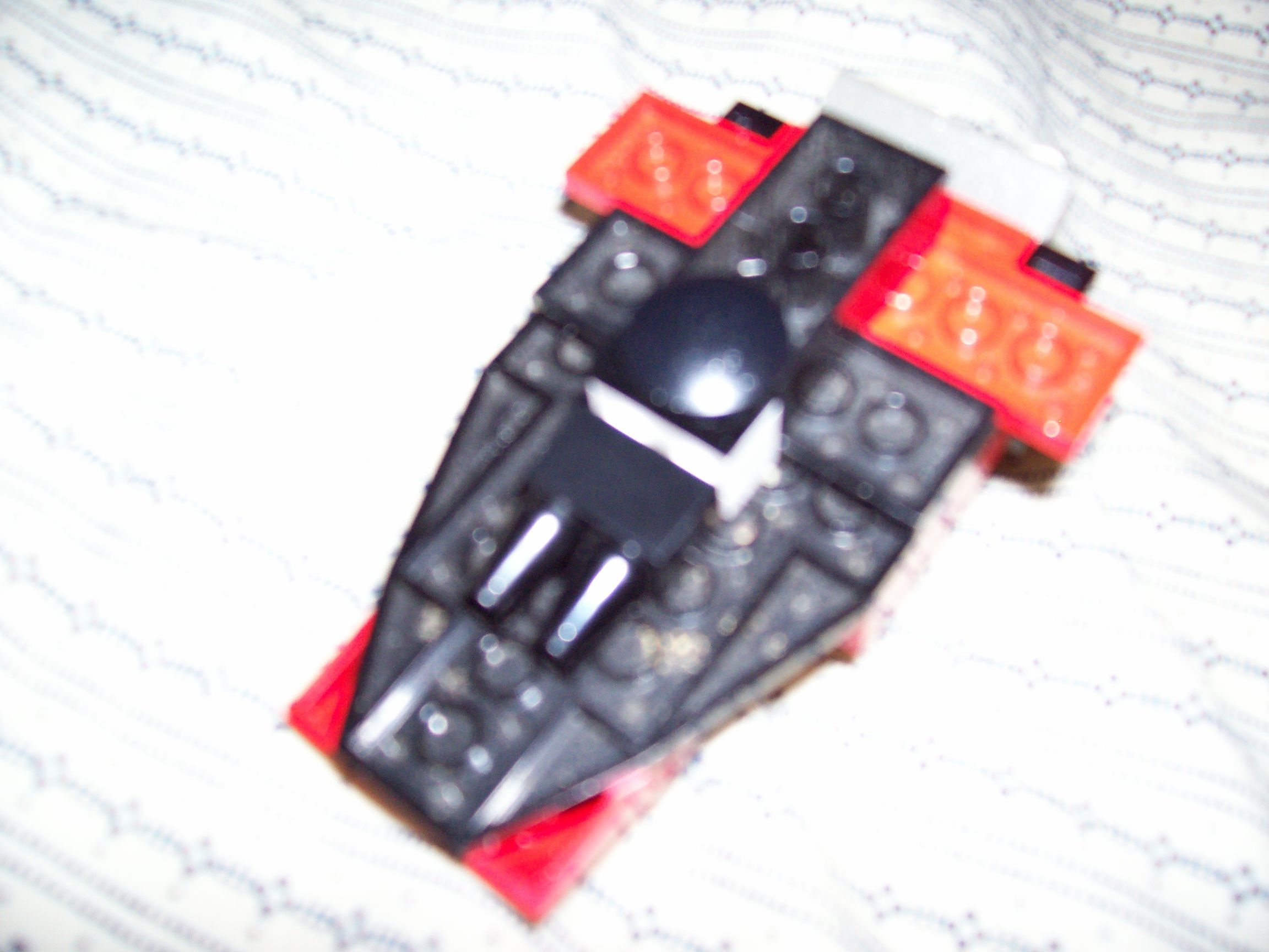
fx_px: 1246
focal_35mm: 34
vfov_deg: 41.8
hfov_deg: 54.0
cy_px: 476
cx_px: 634
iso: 140
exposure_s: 1/112
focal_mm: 5.6
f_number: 2.7
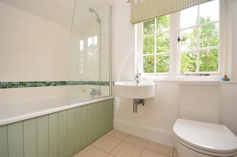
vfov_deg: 71.8
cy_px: 78
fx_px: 108
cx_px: 118
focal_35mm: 16
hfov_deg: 95.1
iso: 400
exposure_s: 1/15
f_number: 7.1
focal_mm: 11
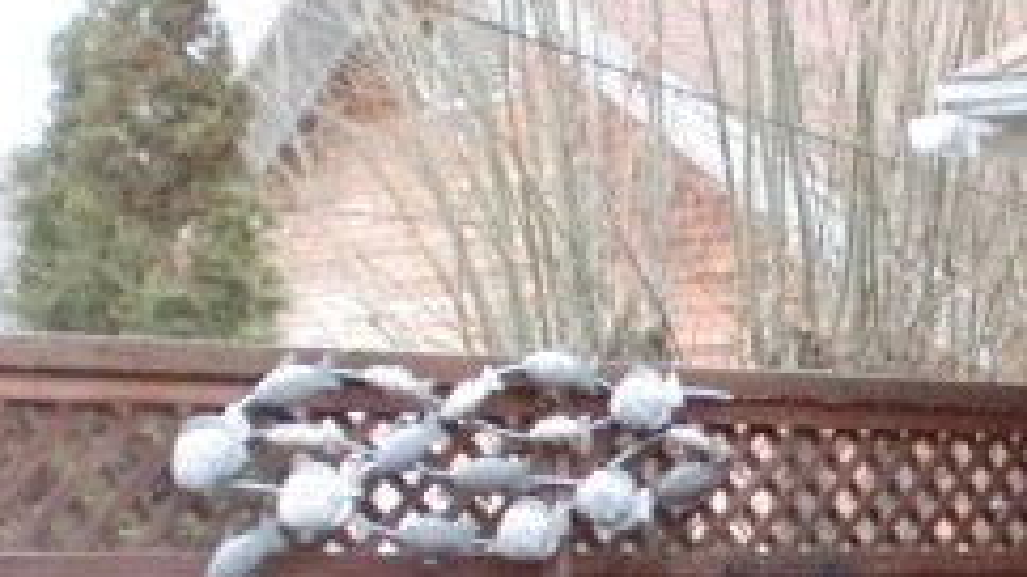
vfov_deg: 11.6
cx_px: 934
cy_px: 768
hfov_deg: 20.7
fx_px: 2750
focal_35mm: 101
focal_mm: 6.3
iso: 800
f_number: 3.1
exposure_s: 1/60
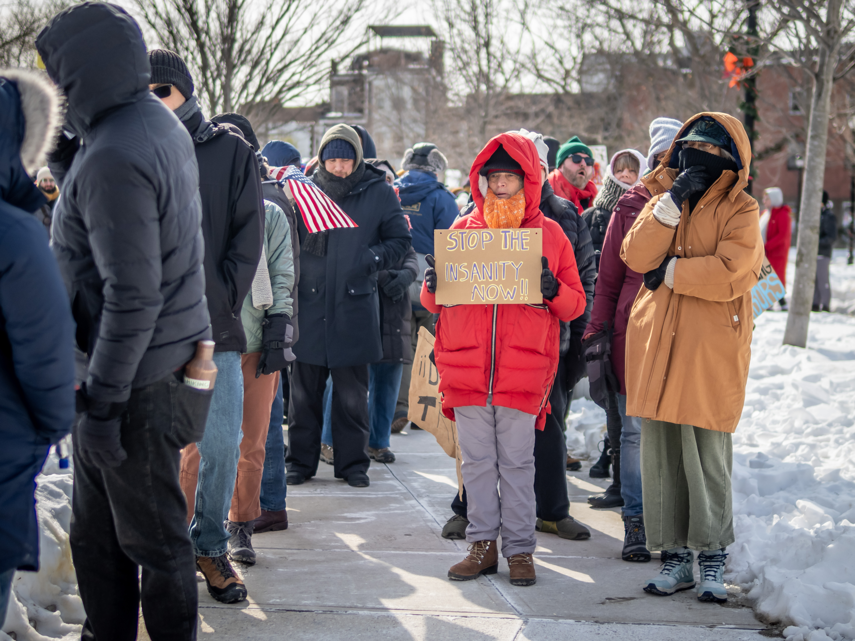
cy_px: 320
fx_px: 1482
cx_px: 428
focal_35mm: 60
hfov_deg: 32.2
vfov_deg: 24.4
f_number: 1.4
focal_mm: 30
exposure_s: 1/8000
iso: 200
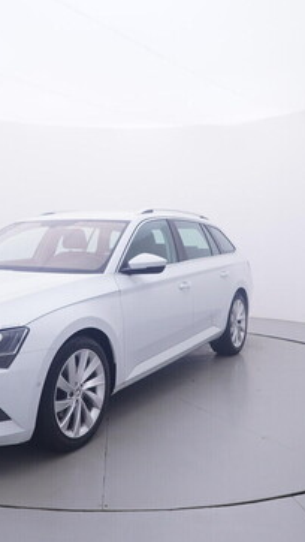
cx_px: 114
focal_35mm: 36
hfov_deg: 32.9
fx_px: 514
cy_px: 269
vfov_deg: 55.5
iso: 200
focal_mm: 15
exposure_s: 1/80
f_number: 5
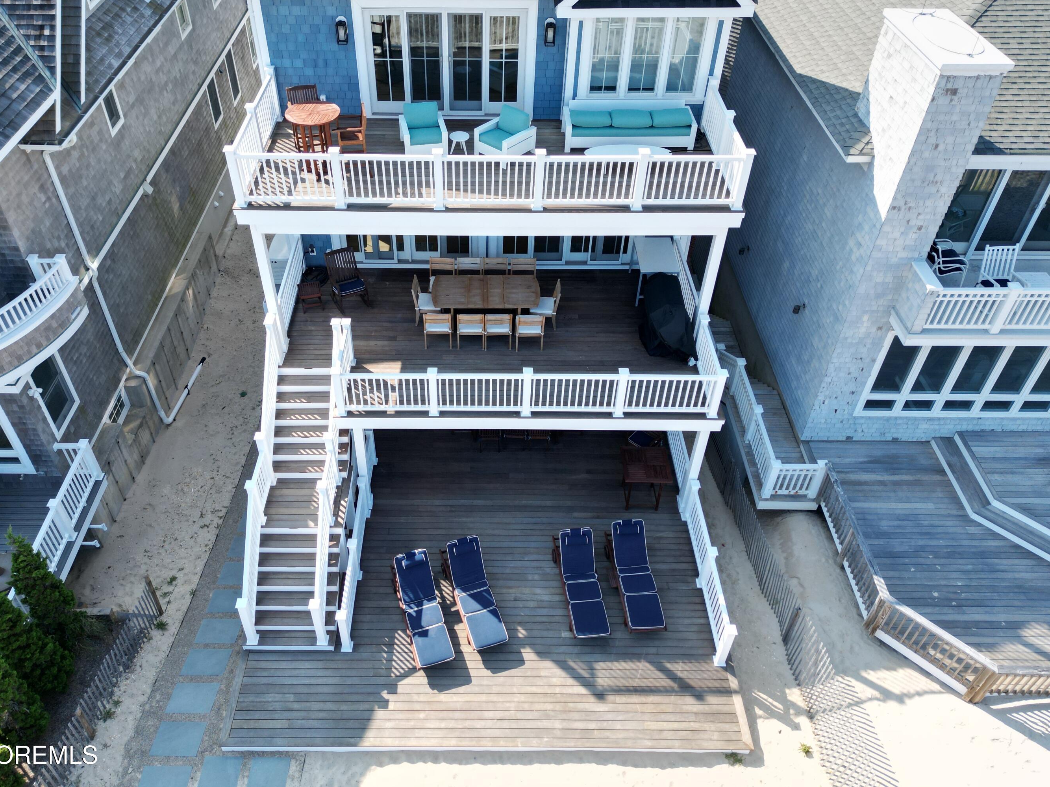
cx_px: 481
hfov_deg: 65.2
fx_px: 819
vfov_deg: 51.3
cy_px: 353
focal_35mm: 27
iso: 140
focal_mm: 6.72
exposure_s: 1/1500
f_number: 1.7
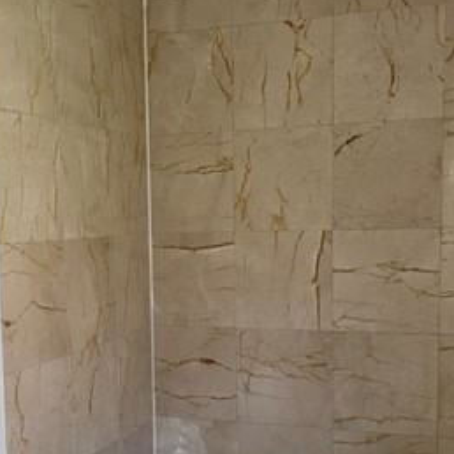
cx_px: 179
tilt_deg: -9.0
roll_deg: +1.3
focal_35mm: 57
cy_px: 329
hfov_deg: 30.0
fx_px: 846
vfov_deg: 29.7
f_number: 1.6
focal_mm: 5.1
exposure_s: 1/95
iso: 125
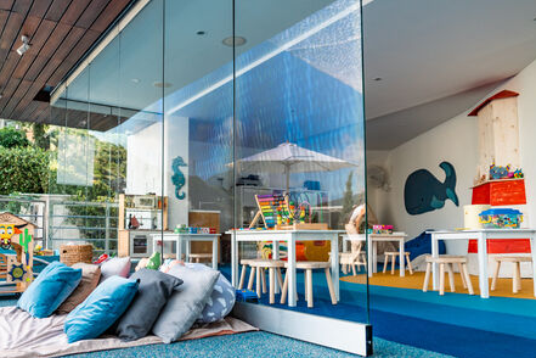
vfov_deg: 42.3
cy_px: 183
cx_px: 209
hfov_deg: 59.7
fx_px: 462
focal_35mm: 31
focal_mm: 24
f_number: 2.8
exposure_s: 1/100
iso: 250
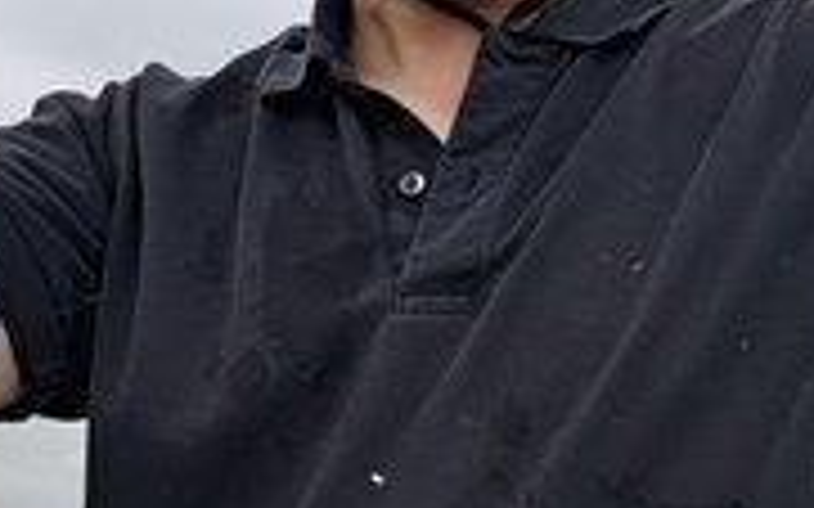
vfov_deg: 11.0
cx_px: 508
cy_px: 760
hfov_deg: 18.1
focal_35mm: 115
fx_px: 2550
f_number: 1.7
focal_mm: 5.28
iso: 15
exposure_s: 1/659
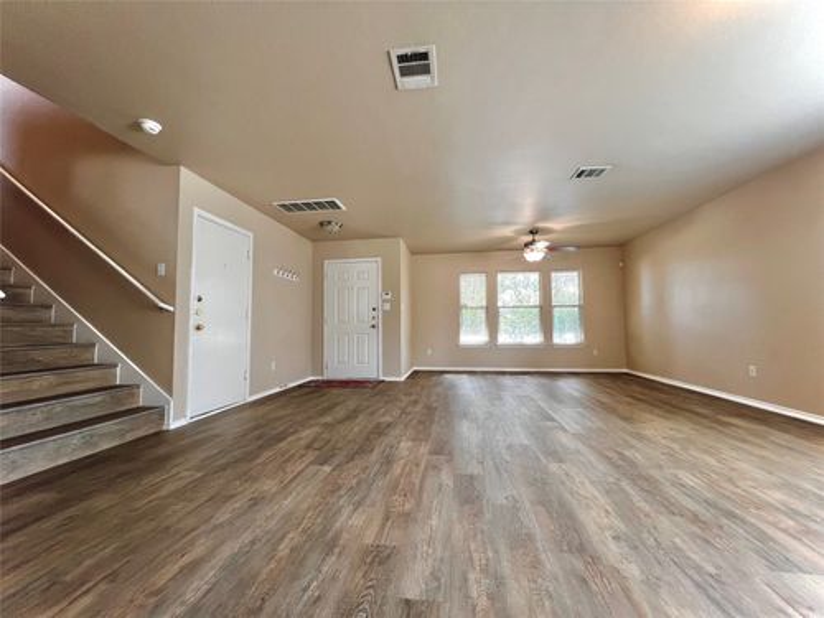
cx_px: 412
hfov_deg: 106.2
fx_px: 309
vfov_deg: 89.9
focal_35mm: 13
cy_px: 309
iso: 250
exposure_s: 1/120
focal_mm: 1.57
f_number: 1.8
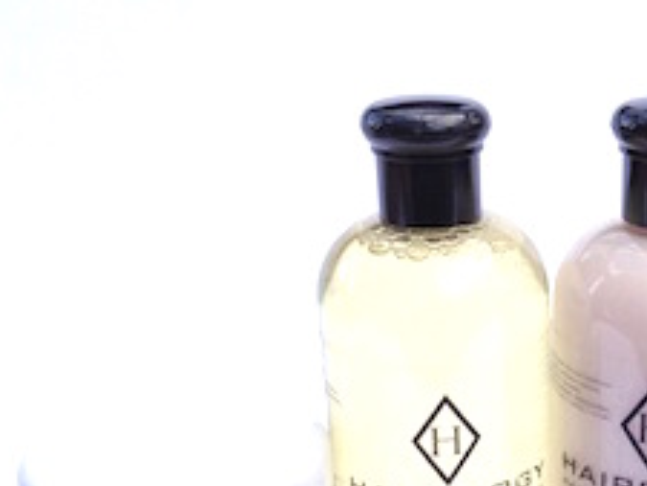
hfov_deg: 26.8
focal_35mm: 70
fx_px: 1309
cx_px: 587
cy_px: 380
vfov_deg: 20.8
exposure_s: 1/326
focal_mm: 4.28
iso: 50
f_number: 2.4
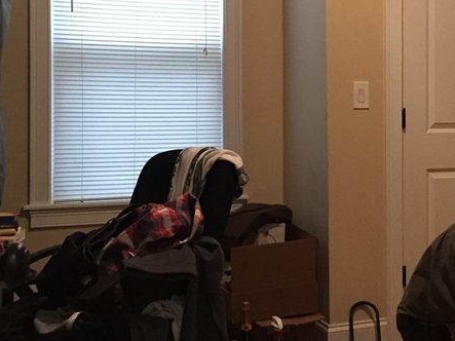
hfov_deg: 28.3
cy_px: 109
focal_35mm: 67
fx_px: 880
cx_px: 366
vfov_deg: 21.8
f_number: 2.2
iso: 200
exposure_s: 1/30
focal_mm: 4.15
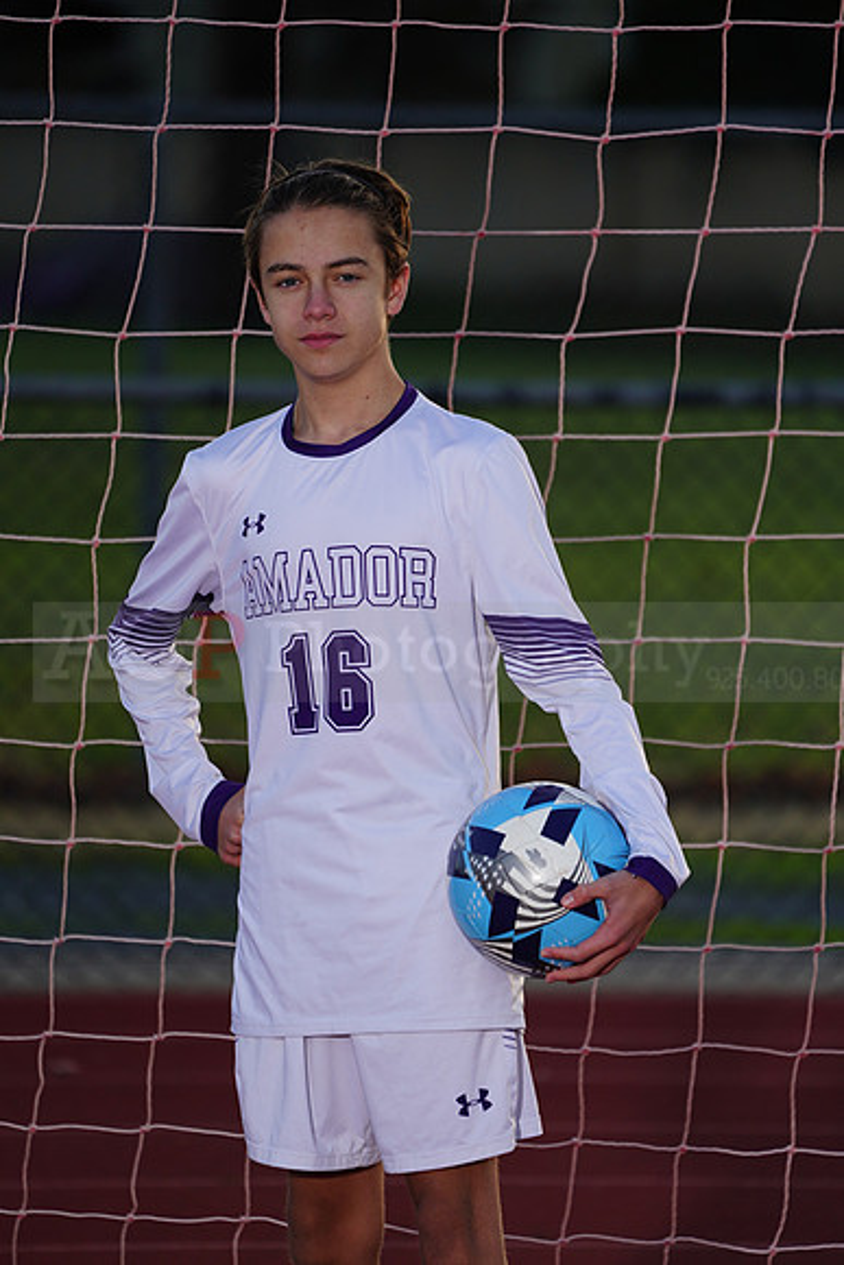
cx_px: 422
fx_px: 14057
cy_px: 632
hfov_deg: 3.4
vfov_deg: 5.2
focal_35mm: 400
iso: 200
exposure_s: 1/250
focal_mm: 400
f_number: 5.6
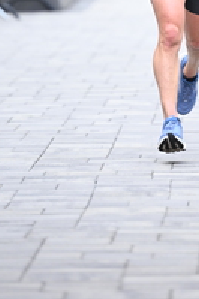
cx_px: 207
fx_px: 4003
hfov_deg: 2.8
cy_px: -105
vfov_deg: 4.3
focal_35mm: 482
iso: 800
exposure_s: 1/1600
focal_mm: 175
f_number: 2.8
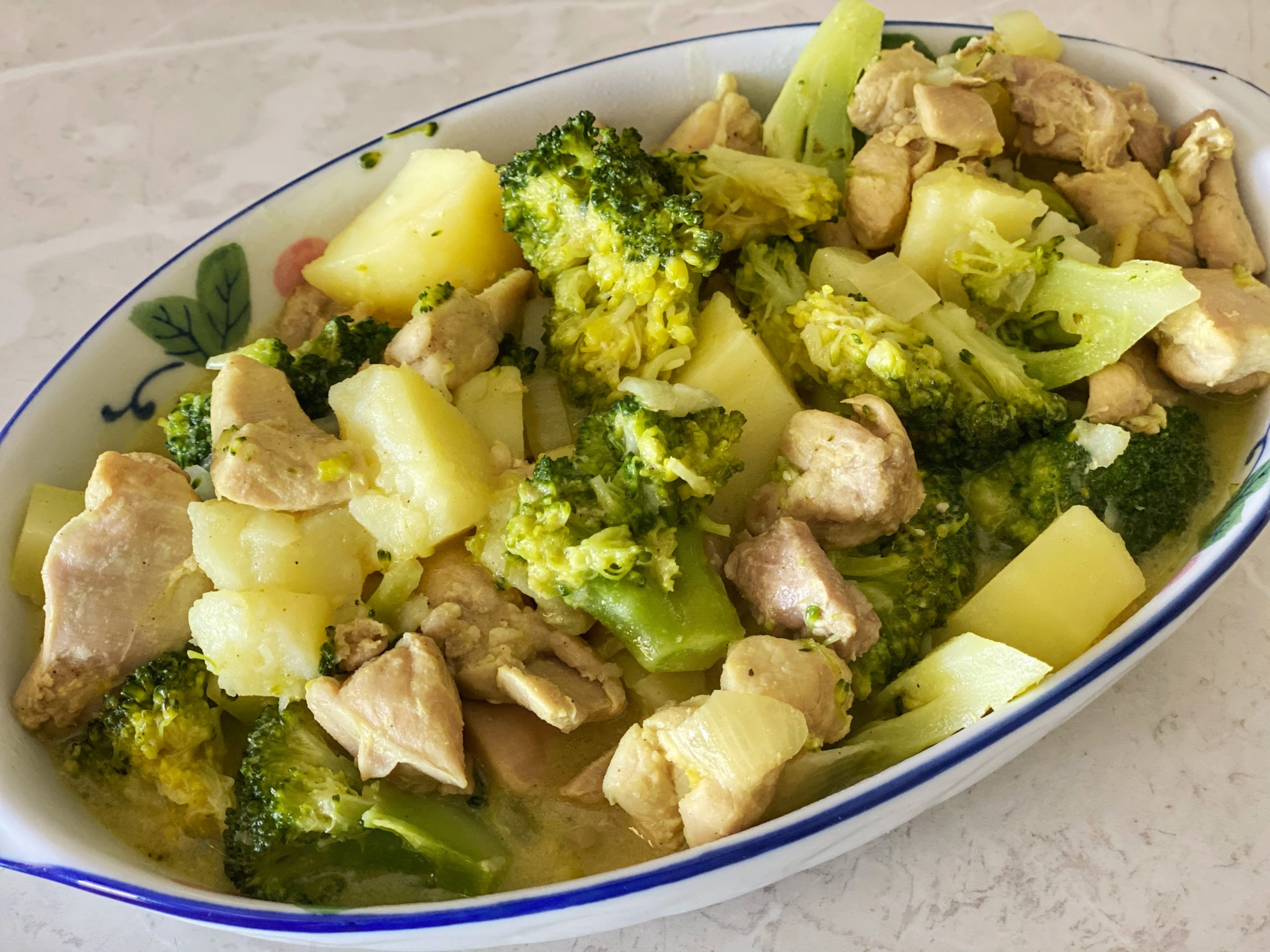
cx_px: 635
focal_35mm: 52
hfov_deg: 36.8
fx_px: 1908
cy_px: 476
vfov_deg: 28.0
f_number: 2
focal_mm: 6
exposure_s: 1/40
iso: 200
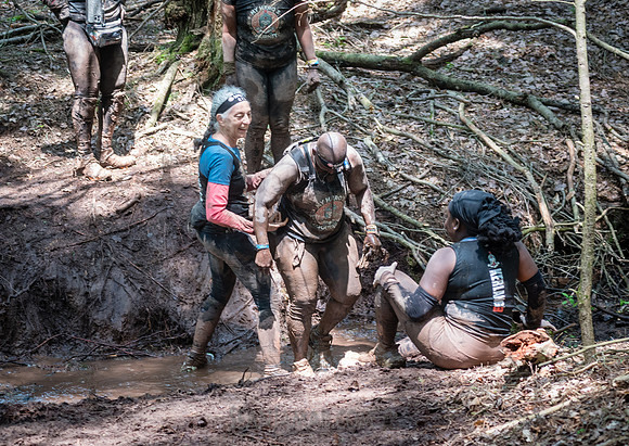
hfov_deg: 19.5
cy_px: 204
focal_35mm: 103
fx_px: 1828
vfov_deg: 13.9
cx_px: 289
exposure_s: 1/125
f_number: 4.5
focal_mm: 80
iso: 800
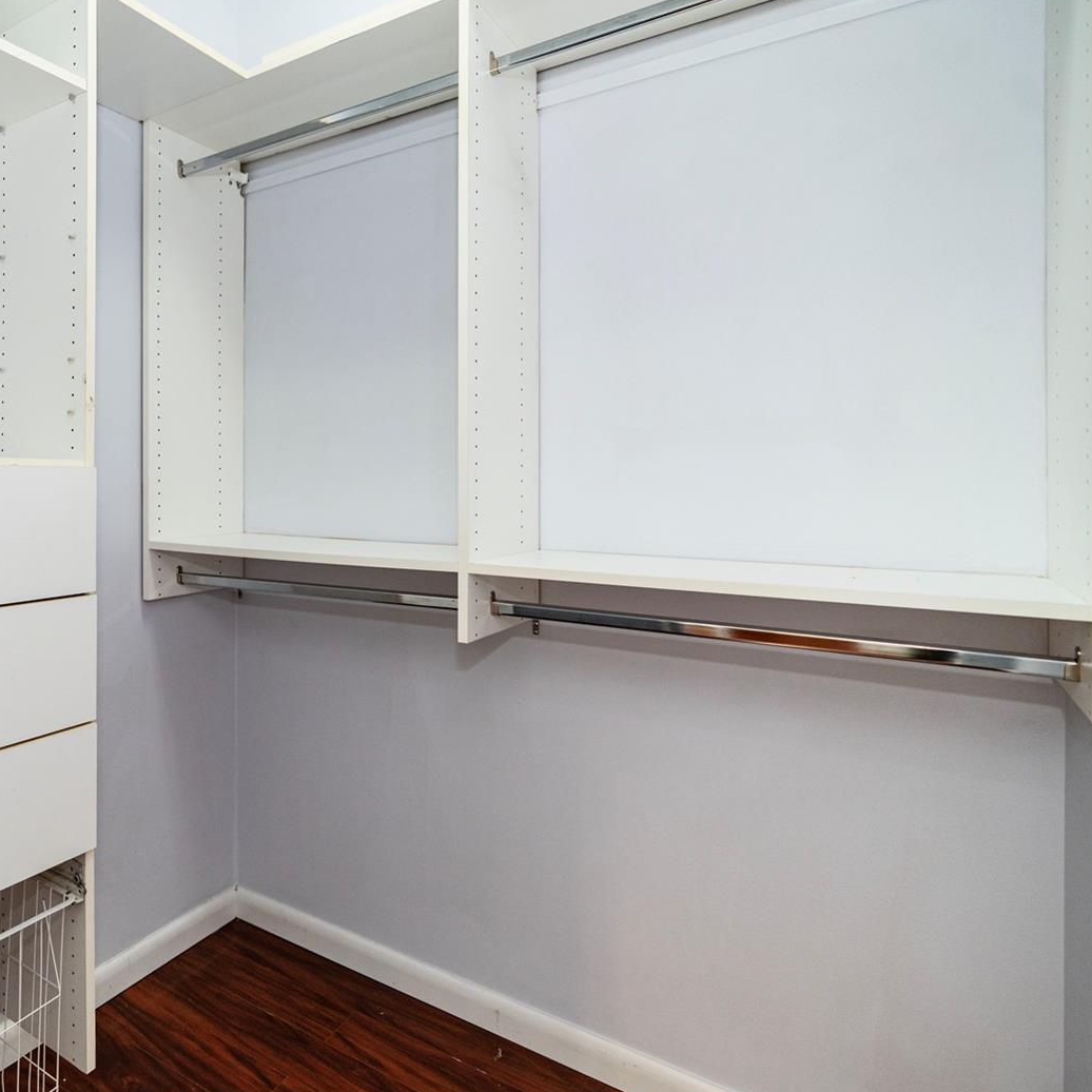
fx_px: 749
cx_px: 290
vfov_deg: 72.1
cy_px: 549
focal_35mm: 21
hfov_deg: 68.1
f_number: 2.8
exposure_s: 1/125
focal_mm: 16
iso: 800
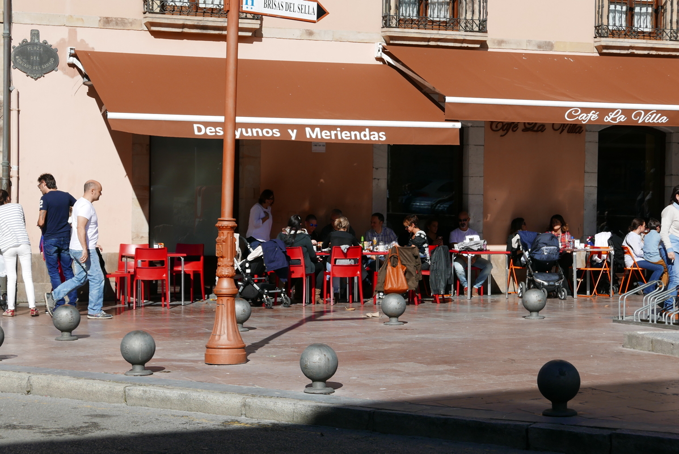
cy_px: 227
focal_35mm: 82
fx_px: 1548
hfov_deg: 24.7
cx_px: 340
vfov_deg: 16.7
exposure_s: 1/1000
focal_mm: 34
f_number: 5.6
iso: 200
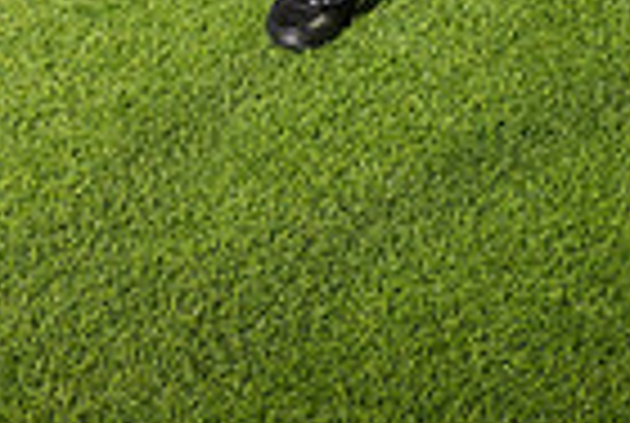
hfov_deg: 13.2
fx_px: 2701
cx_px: 576
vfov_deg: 8.3
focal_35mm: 154
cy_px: -549
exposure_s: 1/400
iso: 1000
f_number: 7.1
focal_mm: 48
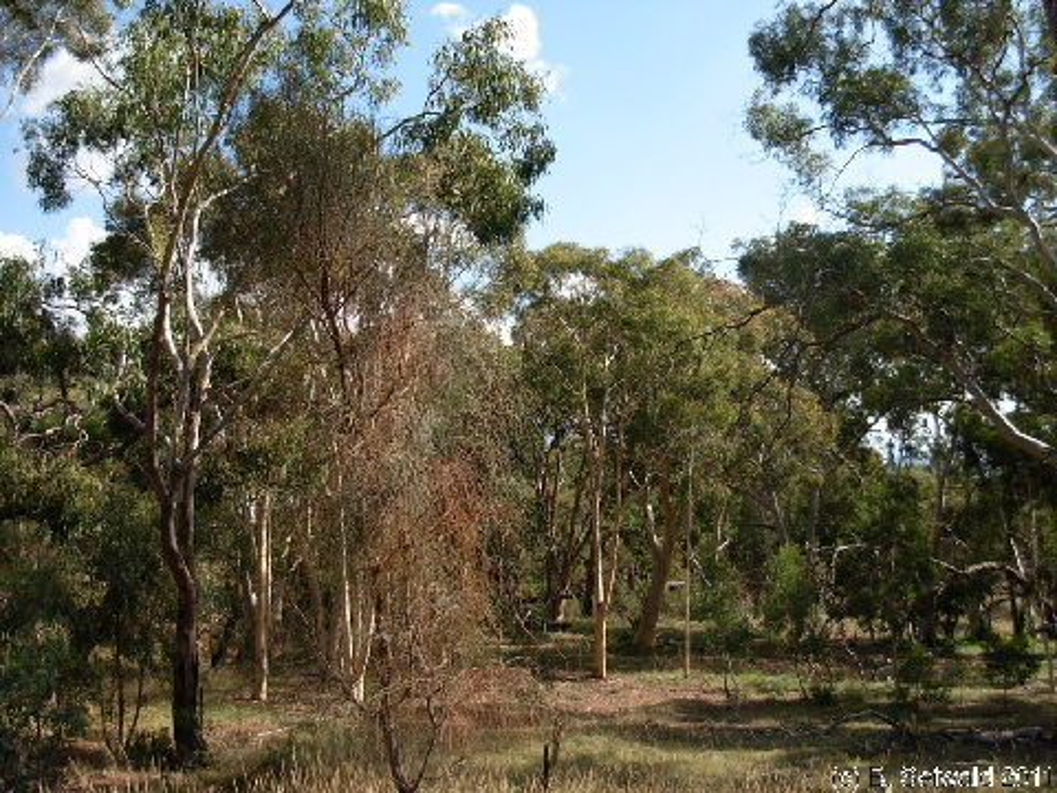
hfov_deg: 49.0
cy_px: 396
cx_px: 528
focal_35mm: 38
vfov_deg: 37.7
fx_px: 1160
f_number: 2.9
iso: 79
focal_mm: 6.3
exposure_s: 1/703
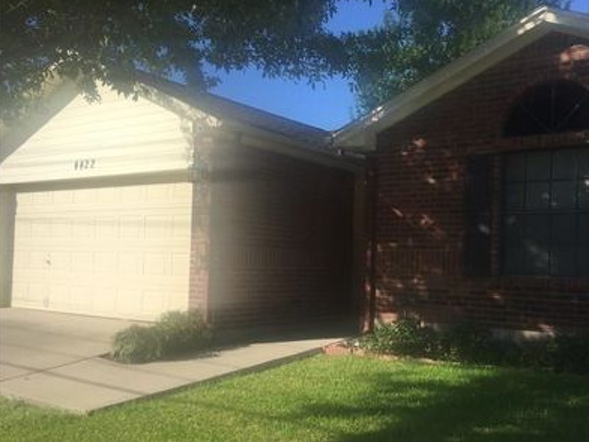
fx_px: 630
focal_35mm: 37
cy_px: 244
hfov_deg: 49.6
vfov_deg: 38.6
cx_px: 370
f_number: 2.2
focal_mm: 4.15
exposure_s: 1/1883
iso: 32
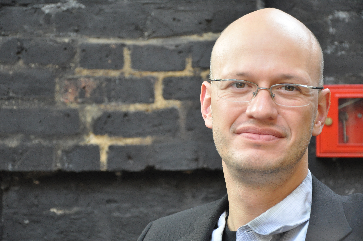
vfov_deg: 12.1
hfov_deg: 18.2
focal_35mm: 112
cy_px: 120
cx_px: 182
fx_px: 1133
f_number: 5.3
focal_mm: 75
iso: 1600
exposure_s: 1/100
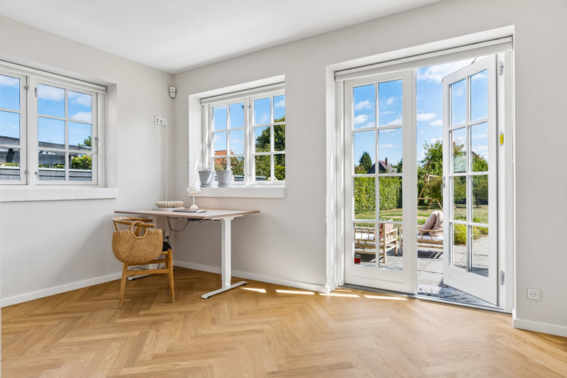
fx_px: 354
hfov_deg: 77.3
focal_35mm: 22
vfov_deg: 56.1
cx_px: 284
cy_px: 189
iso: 200
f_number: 8
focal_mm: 15
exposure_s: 1/40
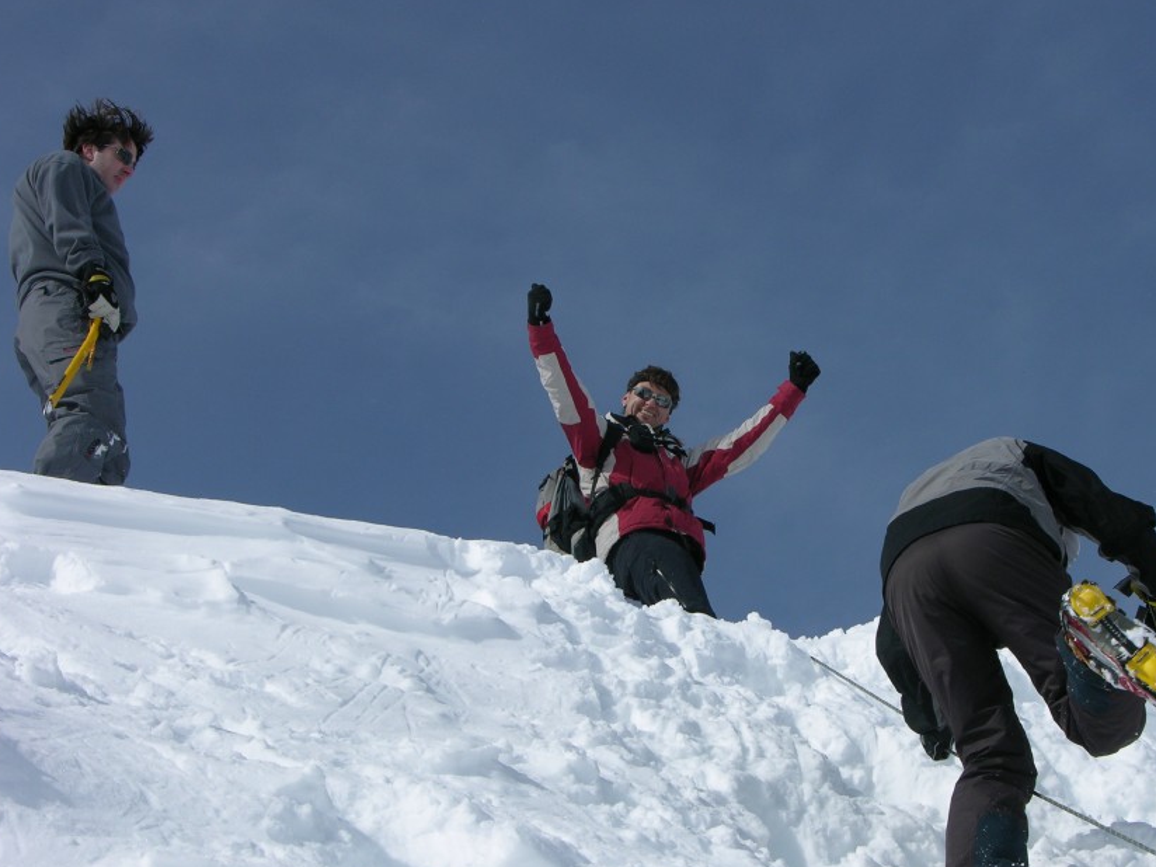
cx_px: 652
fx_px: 2905
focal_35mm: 87
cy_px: 502
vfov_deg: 17.0
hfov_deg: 22.5
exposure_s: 1/440
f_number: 7.4
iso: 50
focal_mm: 17.8
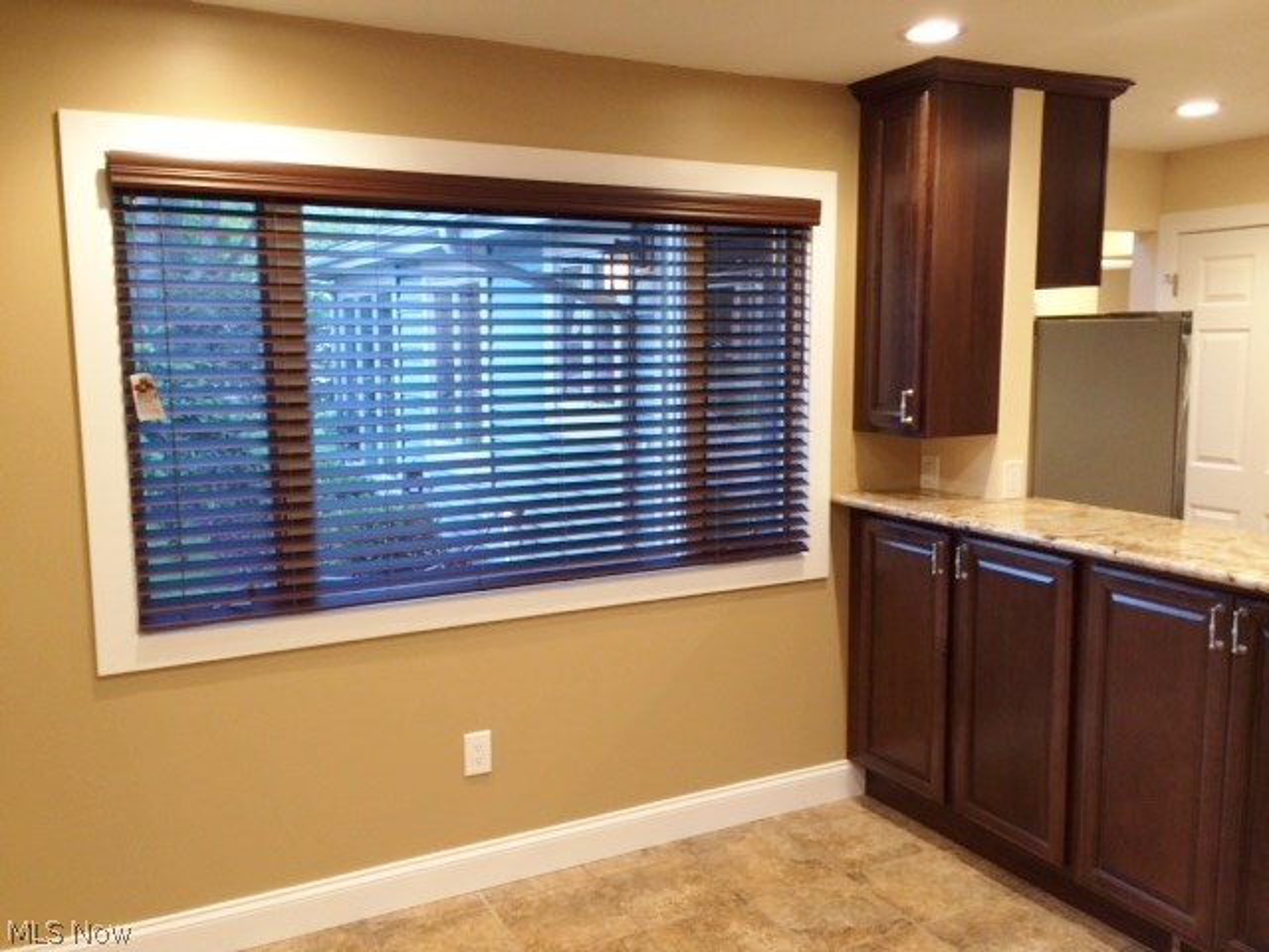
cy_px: 476
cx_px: 634
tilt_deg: -6.9
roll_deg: -0.4
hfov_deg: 61.7
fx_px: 1063
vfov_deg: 48.2
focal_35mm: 29
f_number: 2.2
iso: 125
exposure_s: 1/30
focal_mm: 4.15
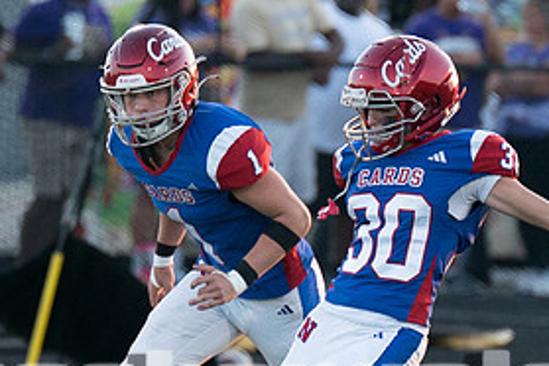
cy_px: 241
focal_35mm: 1101
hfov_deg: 1.9
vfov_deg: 1.2
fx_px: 16789
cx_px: 441
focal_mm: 200
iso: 1000
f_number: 2.8
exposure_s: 1/1000
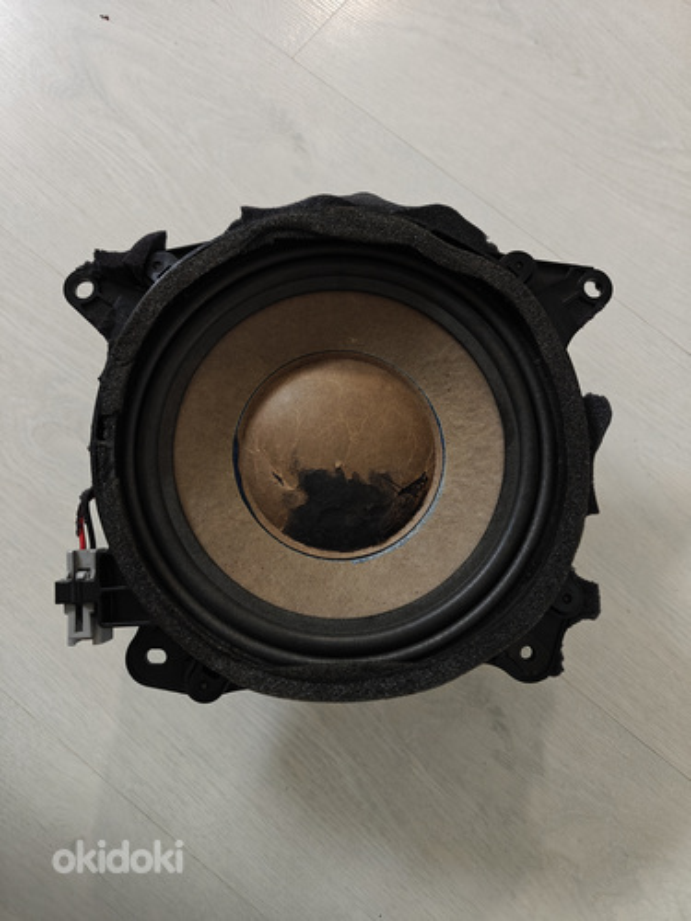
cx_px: 346
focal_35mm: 23
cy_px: 460
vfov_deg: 73.9
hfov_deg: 58.9
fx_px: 612
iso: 800
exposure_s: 1/100
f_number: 1.6
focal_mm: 6.06
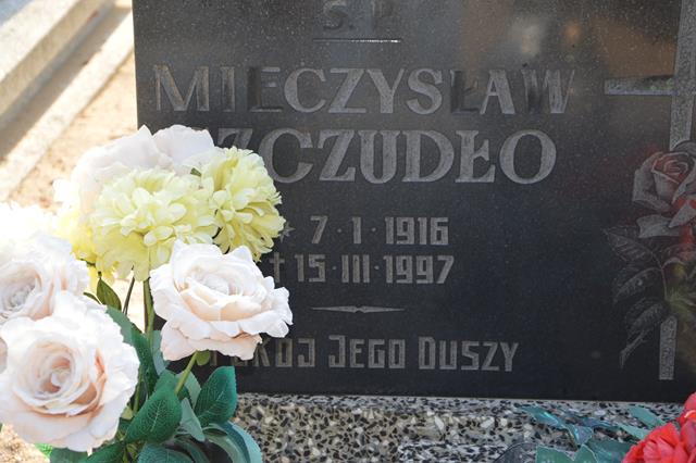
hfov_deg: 21.9
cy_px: 232
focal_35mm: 93
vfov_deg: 14.7
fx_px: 1797
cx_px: 348
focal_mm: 62
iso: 220
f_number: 5.3
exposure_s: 1/125
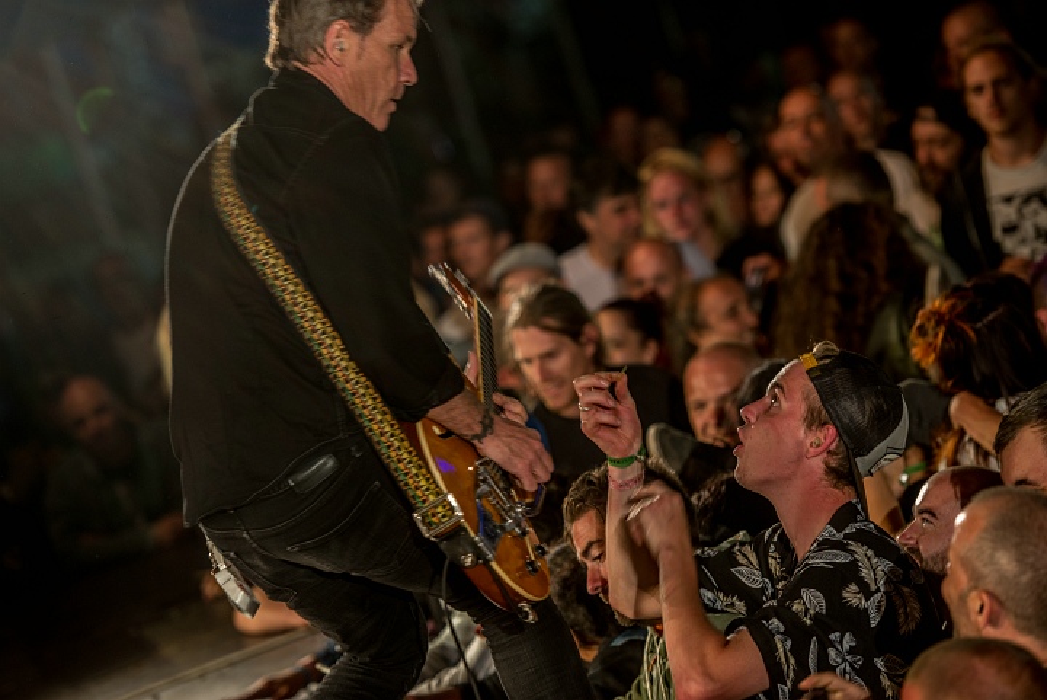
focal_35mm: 135
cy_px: 350
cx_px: 524
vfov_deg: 10.2
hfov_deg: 15.2
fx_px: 3928
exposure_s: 1/100
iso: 640
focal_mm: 135
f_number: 3.2
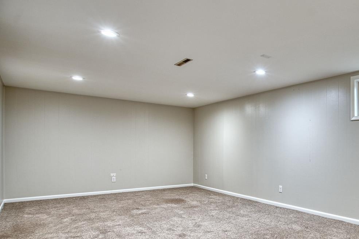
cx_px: 286
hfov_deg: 63.6
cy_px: 153
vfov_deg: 48.9
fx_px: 259
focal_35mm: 26
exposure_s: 1/13
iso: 500
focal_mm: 16
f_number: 5
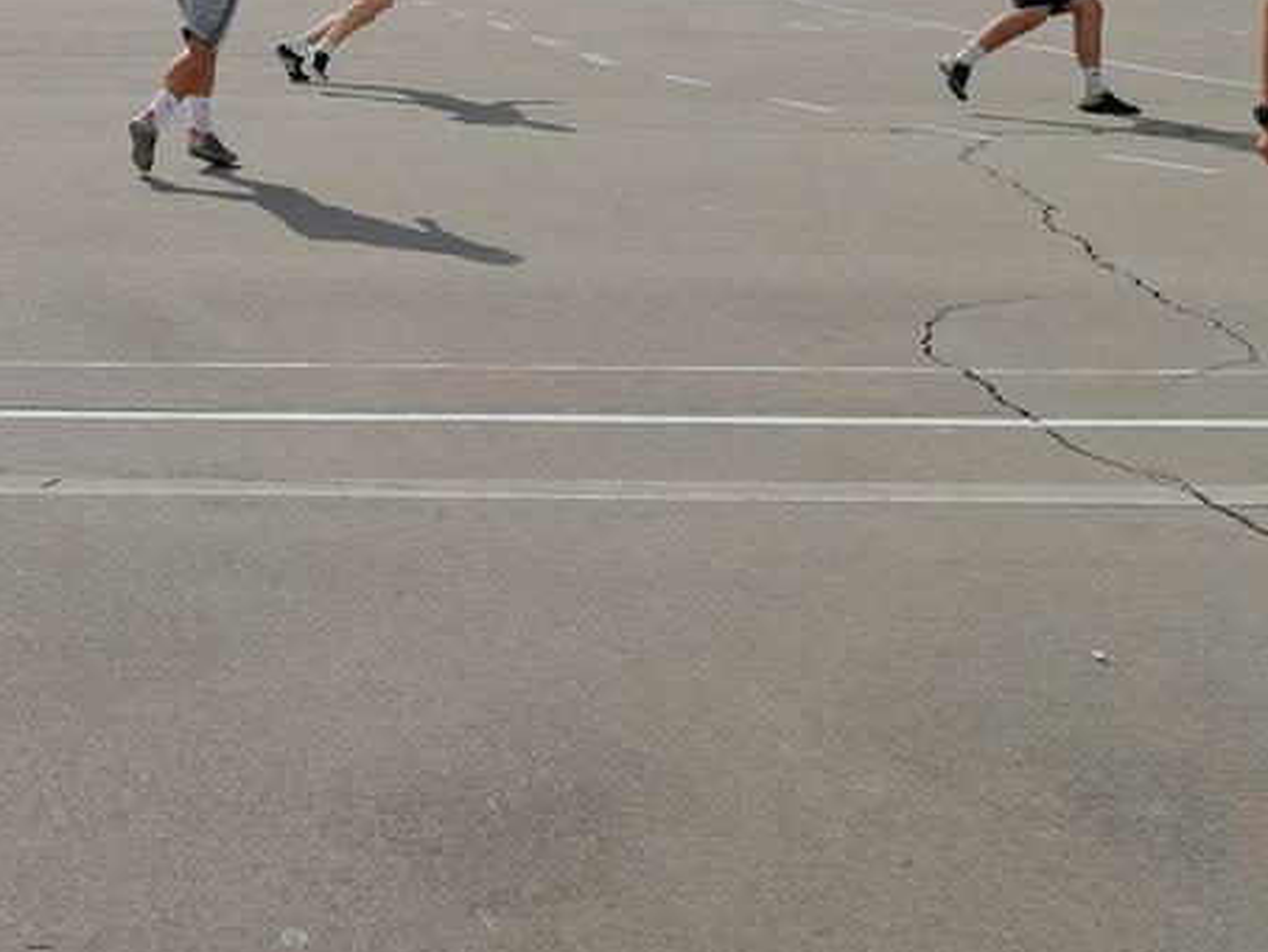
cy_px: -104
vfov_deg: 22.6
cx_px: -140
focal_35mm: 61
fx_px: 2235
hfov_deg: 28.6
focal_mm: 3.95
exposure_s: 1/2732
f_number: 2.2
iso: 50
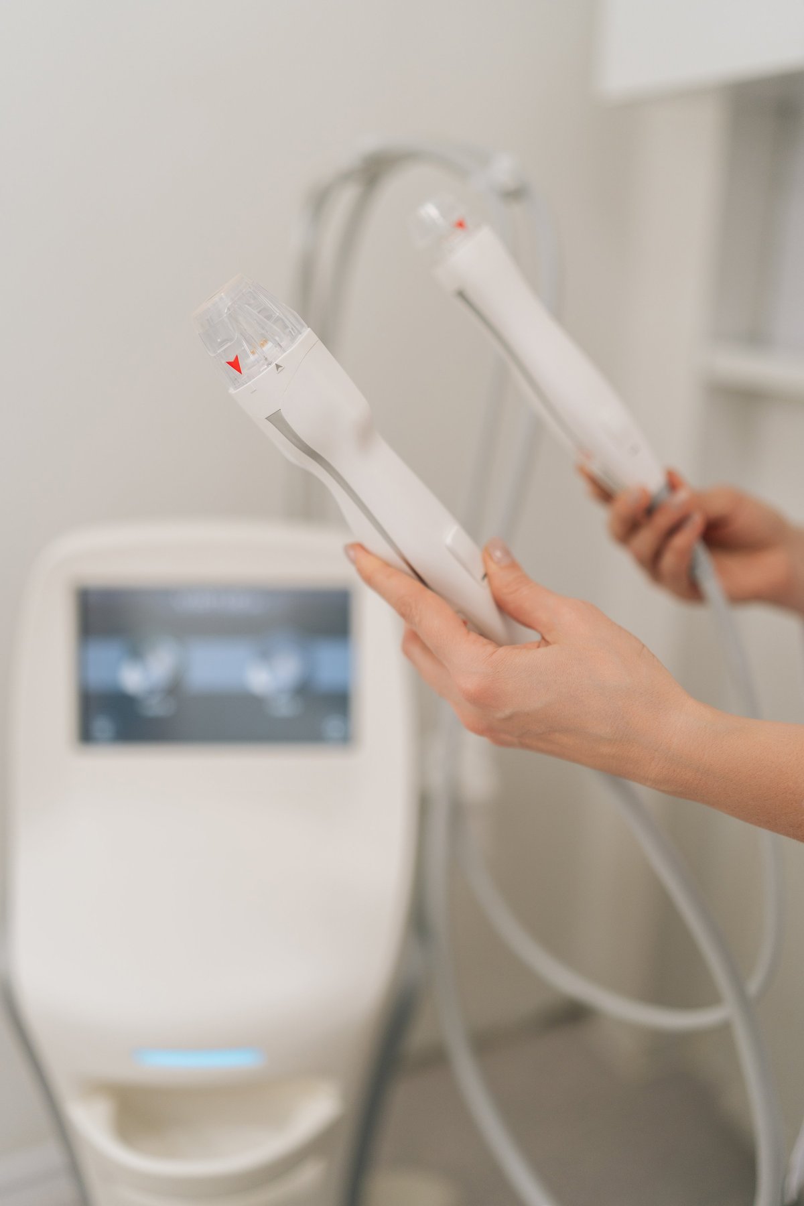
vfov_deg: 54.4
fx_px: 1172
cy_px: 603
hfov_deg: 37.9
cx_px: 402
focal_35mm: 35
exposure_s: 1/1000
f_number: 1.4
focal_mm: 35
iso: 320
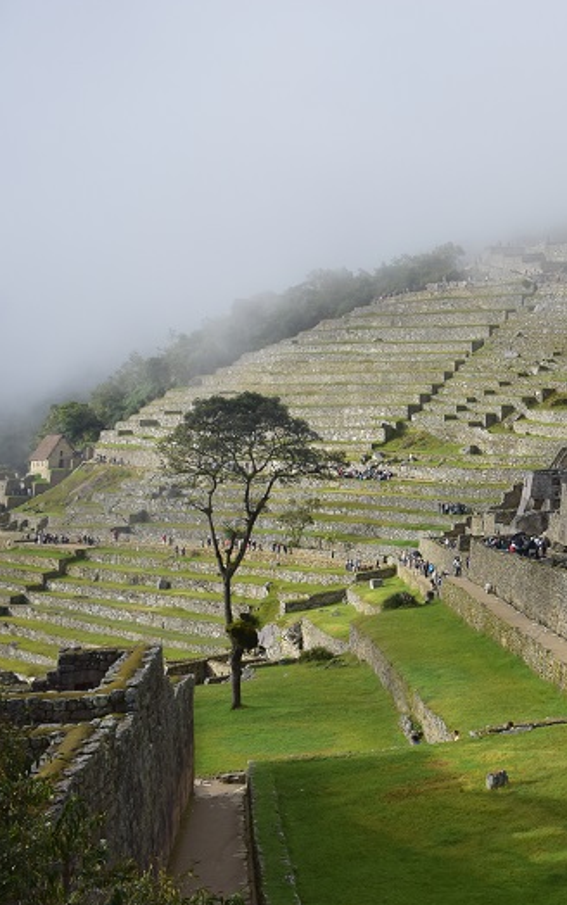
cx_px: 664
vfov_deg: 47.2
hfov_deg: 27.3
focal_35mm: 42
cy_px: 452
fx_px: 1037
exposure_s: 1/2500
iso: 400
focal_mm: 18
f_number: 5
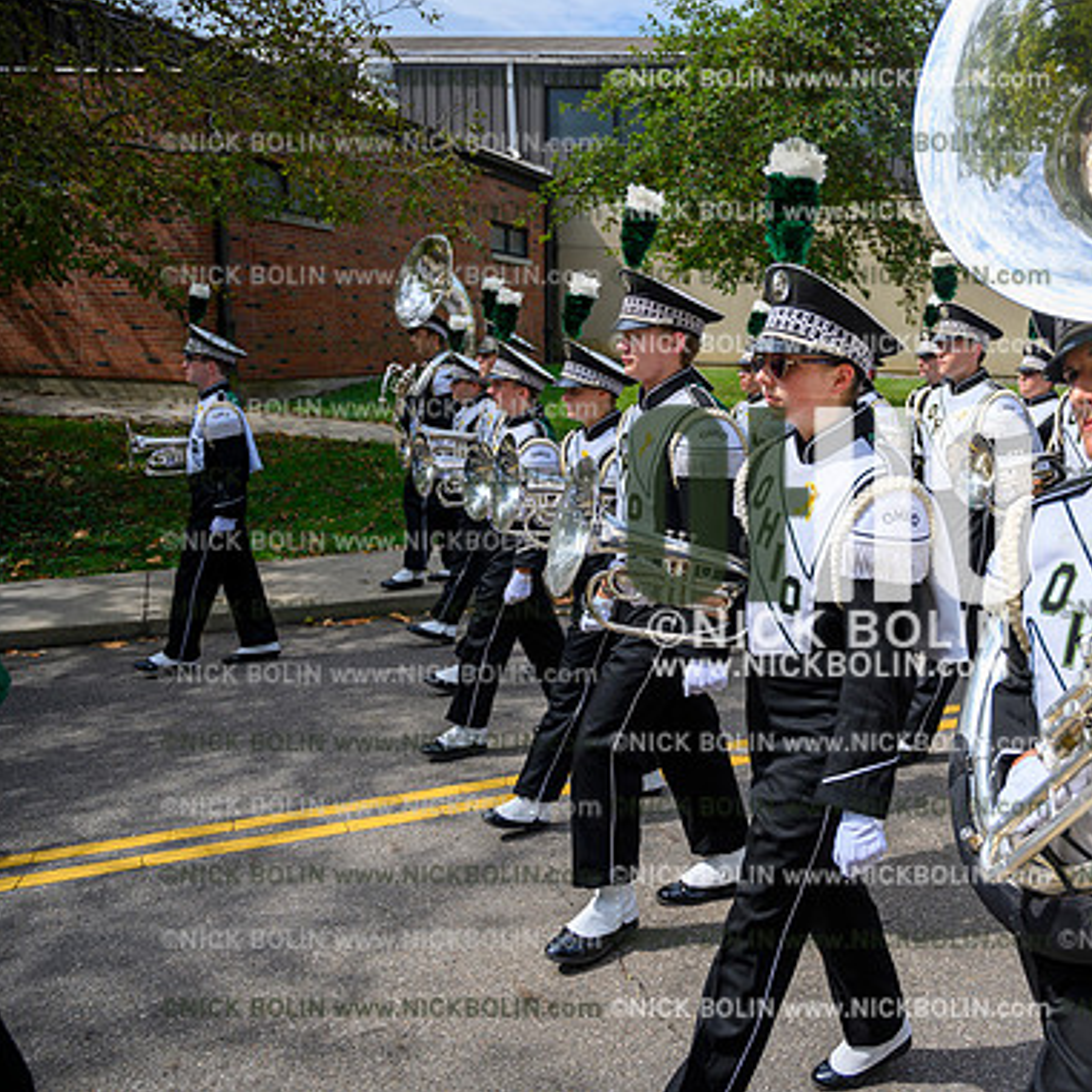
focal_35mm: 31
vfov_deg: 52.5
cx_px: 828
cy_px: 542
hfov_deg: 50.2
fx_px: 1106
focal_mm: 24
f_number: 4
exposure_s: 1/1250
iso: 100
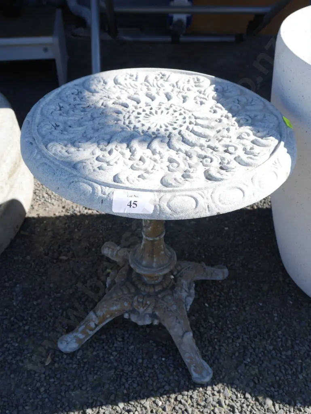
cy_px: 207
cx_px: 156
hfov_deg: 36.0
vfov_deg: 46.8
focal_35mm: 40
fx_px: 479
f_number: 7.1
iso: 200
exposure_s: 1/320
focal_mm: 20
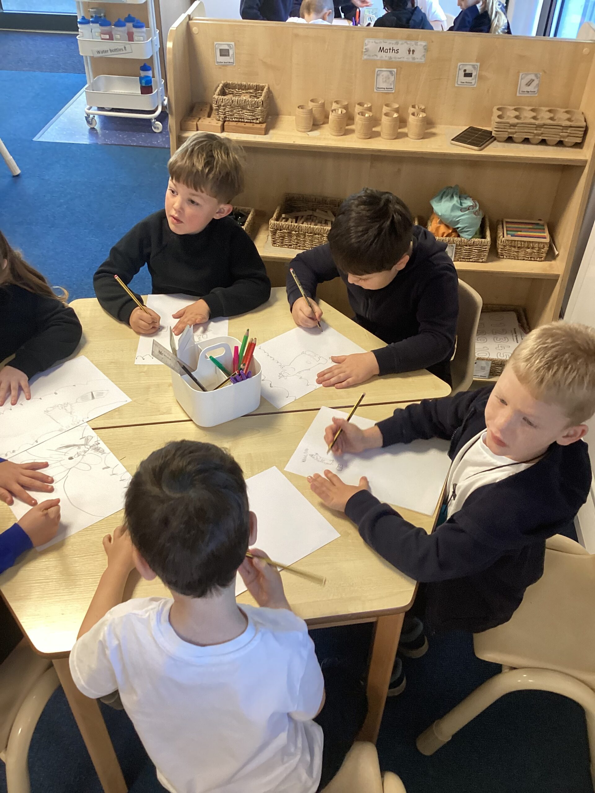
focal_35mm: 31
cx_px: 298
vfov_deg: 58.4
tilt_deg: -41.7
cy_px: 396
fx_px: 710
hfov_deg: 45.4
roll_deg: -1.6
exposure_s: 1/50
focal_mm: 3.3
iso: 160
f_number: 2.4
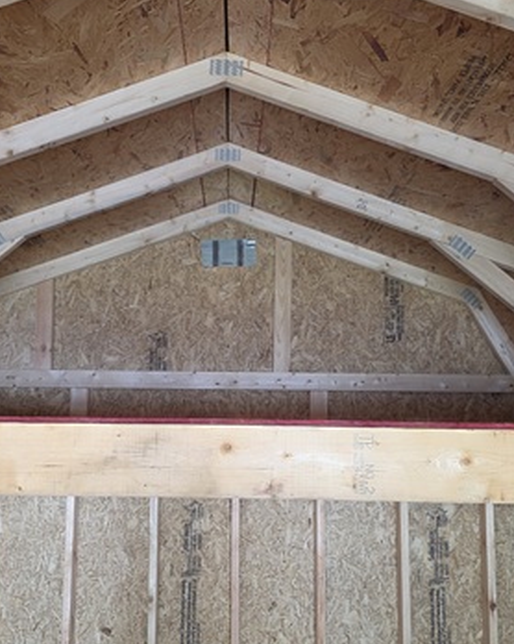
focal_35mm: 31
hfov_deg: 47.0
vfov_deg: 56.7
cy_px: 390
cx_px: 227
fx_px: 590
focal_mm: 6.3
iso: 200
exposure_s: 1/180
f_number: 1.7
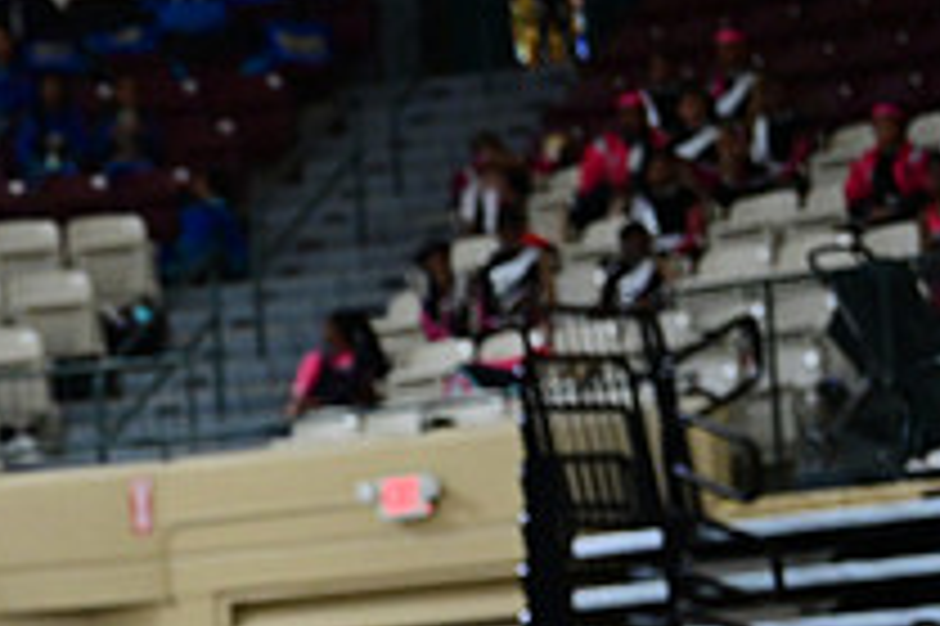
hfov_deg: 7.0
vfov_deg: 4.7
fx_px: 7592
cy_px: 851
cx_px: -342
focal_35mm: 291
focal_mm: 105
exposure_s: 1/1000
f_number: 3.2
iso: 6400
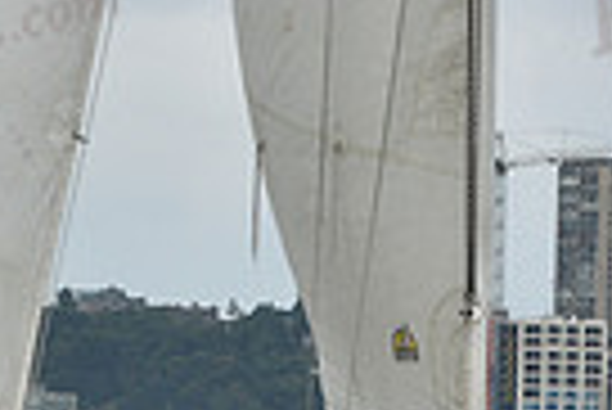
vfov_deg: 4.6
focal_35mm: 299
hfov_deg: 6.9
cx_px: 356
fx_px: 5088
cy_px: 651
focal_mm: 70
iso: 320
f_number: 5.6
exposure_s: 1/1250
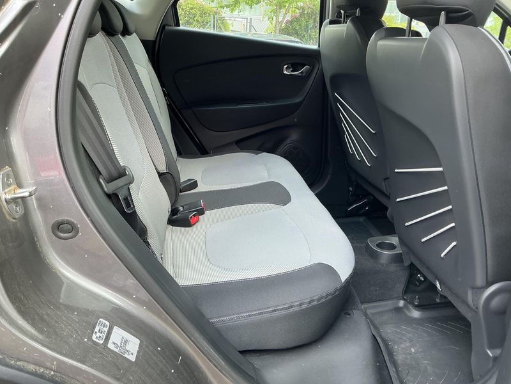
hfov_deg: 63.4
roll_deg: -3.8
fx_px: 413
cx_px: 256
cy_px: 192
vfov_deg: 49.7
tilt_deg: -17.1
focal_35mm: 28
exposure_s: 1/122
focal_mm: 3
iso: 64
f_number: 1.8
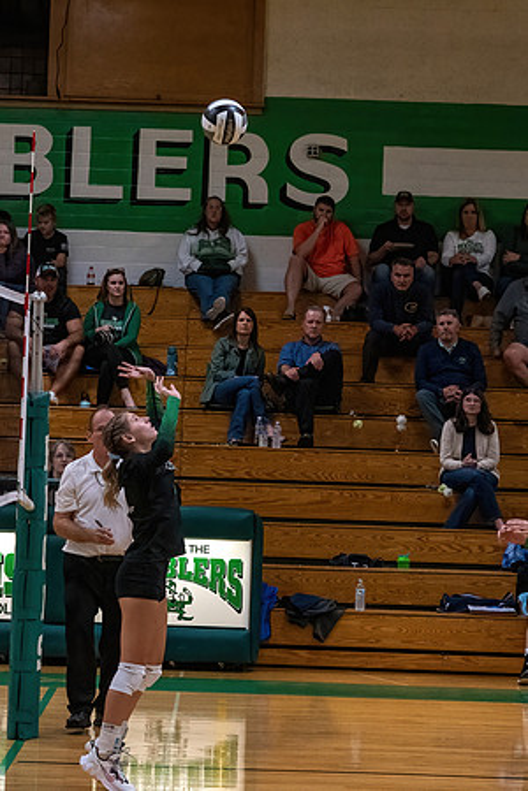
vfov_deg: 15.0
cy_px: 368
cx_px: 212
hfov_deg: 10.1
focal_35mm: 136
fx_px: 3000
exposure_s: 1/800
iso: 8000
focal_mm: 85
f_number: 5
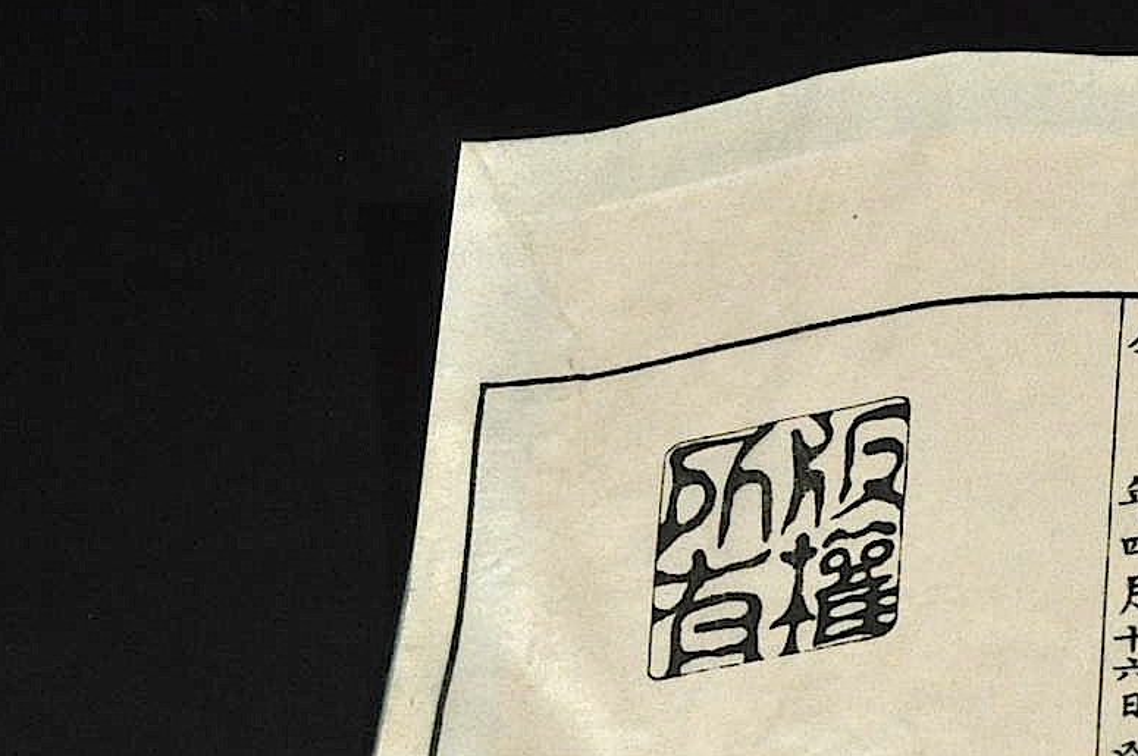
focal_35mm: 141
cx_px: 1451
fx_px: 4452
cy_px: 913
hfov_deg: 14.0
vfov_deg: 9.6
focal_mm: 34
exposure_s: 1/400
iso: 800
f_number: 4.5
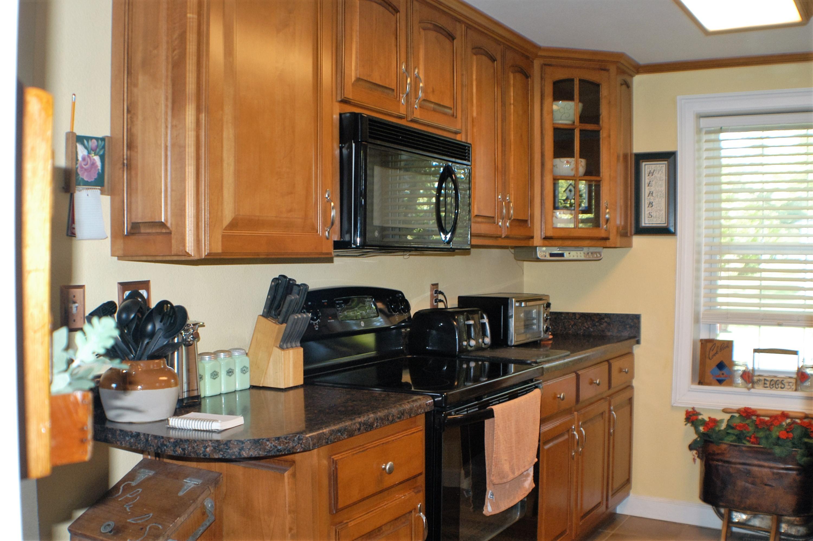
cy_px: 270
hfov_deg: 42.4
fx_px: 1049
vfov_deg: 28.9
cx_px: 406
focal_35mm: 46
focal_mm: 31
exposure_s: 1/60
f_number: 4.5
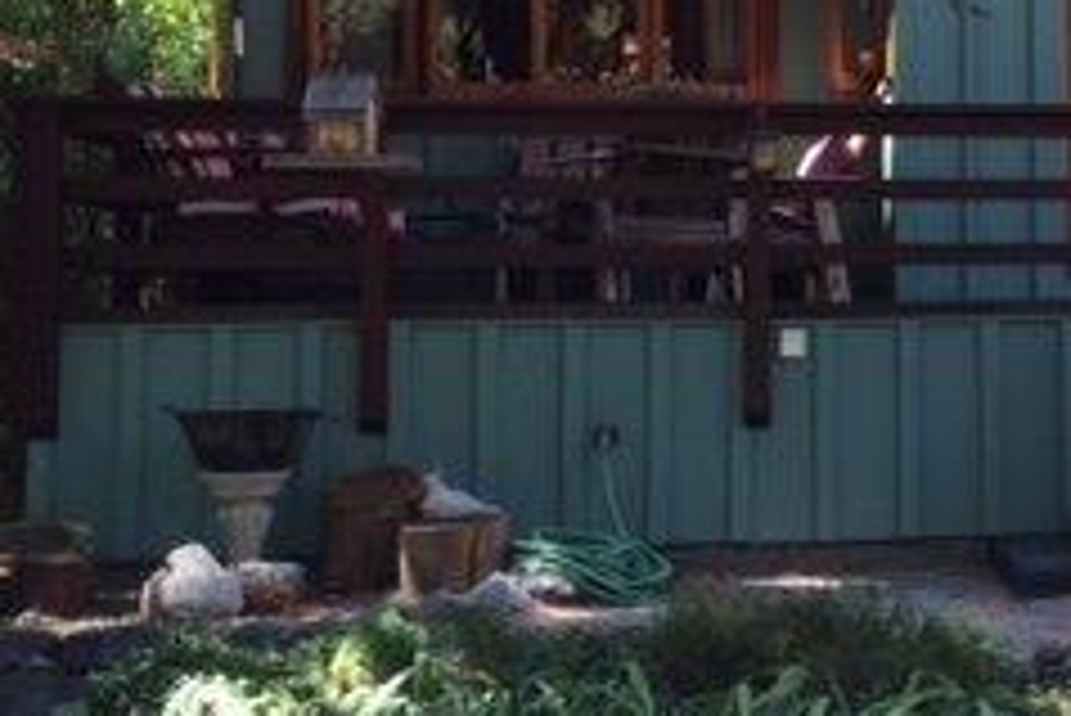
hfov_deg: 23.0
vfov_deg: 16.8
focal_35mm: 81
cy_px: 171
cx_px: 1287
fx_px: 2411
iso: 40
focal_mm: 4.15
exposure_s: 1/120
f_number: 2.2
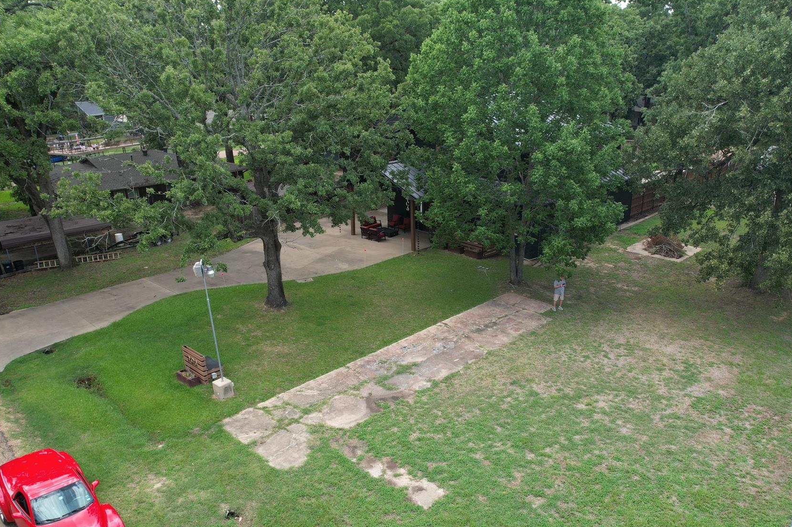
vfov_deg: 47.7
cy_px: 312
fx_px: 594
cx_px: 419
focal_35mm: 27
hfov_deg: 67.3
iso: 100
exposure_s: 1/350
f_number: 2.8
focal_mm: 8.38
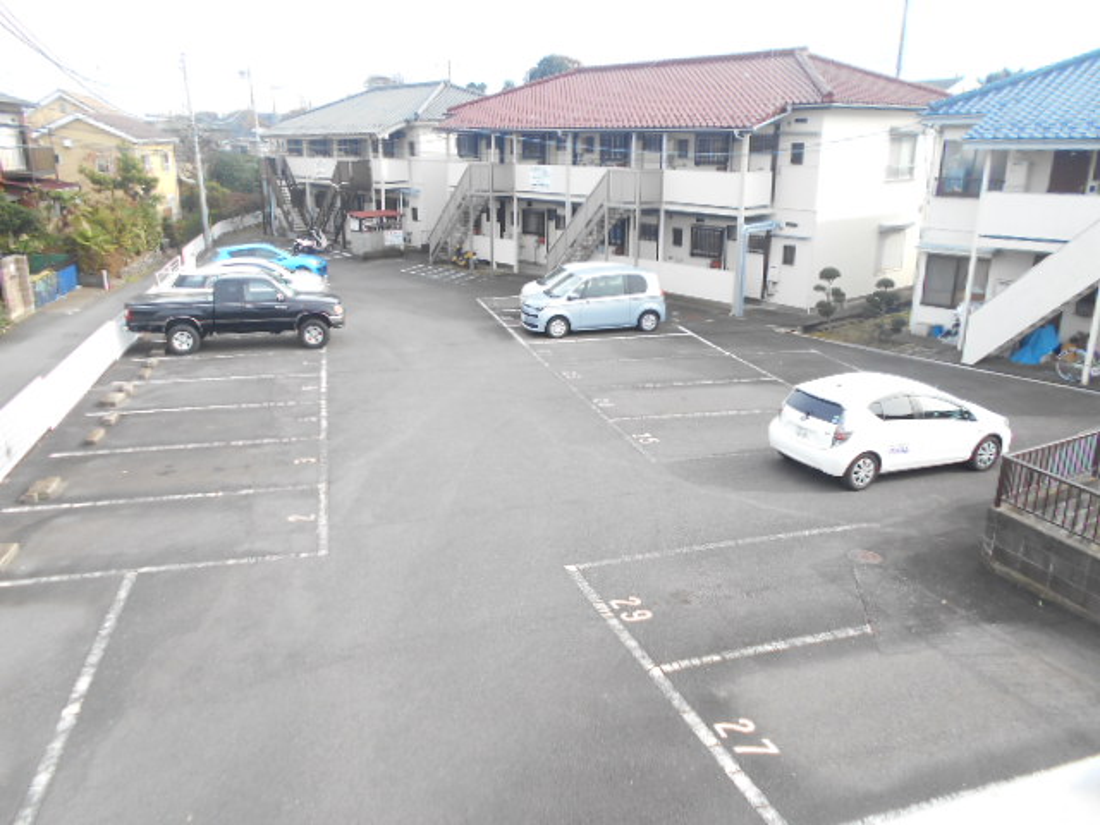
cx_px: 550
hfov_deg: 67.3
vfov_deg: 53.1
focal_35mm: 26
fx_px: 826
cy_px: 412
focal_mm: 4.6
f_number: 3.2
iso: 80
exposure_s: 1/200
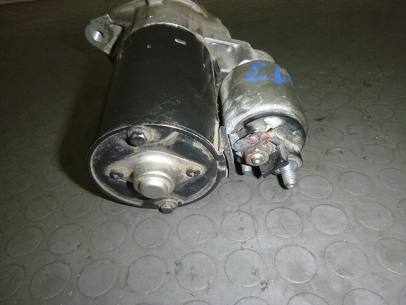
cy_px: 152
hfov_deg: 69.4
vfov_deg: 54.9
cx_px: 203
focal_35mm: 25
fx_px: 293
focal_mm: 4.5
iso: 400
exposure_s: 1/60
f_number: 3.9
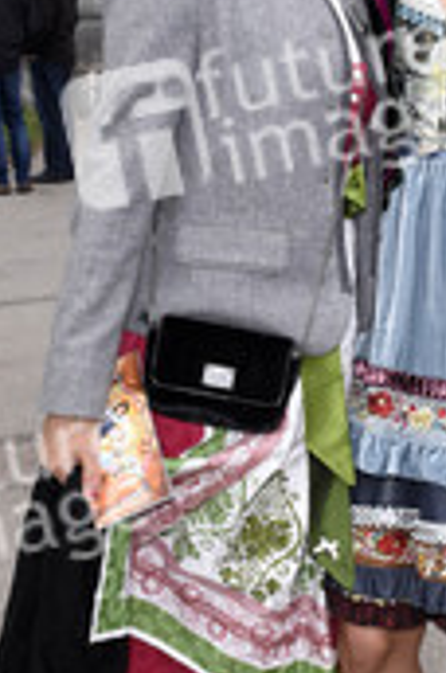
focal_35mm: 80
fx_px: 1496
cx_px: 376
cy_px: 313
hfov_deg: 16.8
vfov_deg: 25.4
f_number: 9
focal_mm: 23
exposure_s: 1/160
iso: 250
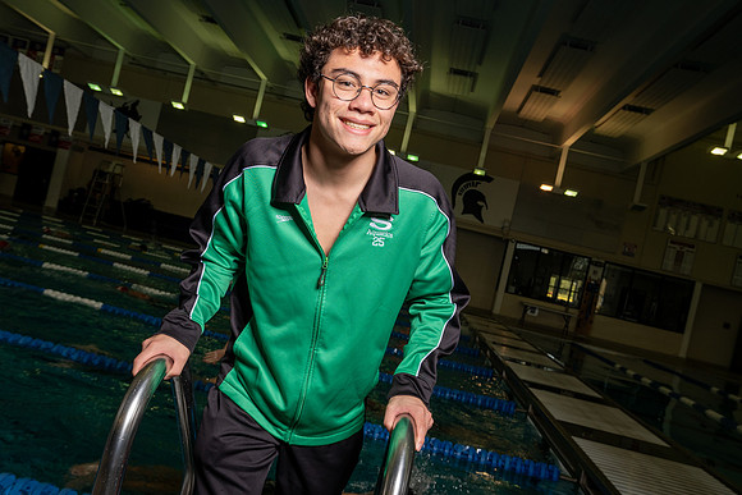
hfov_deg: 58.7
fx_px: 660
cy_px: 248
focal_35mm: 32
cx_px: 371
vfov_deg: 41.1
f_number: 8
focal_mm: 32
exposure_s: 1/250
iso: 800
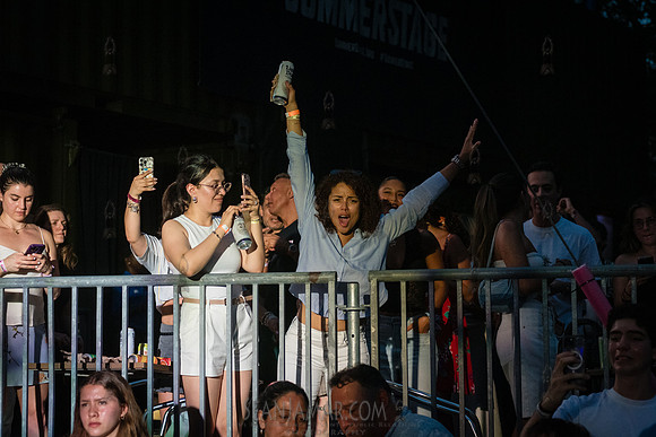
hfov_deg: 24.8
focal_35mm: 82
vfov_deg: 16.7
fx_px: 1494
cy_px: 218
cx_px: 328
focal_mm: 80
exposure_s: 1/640
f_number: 4
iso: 6400
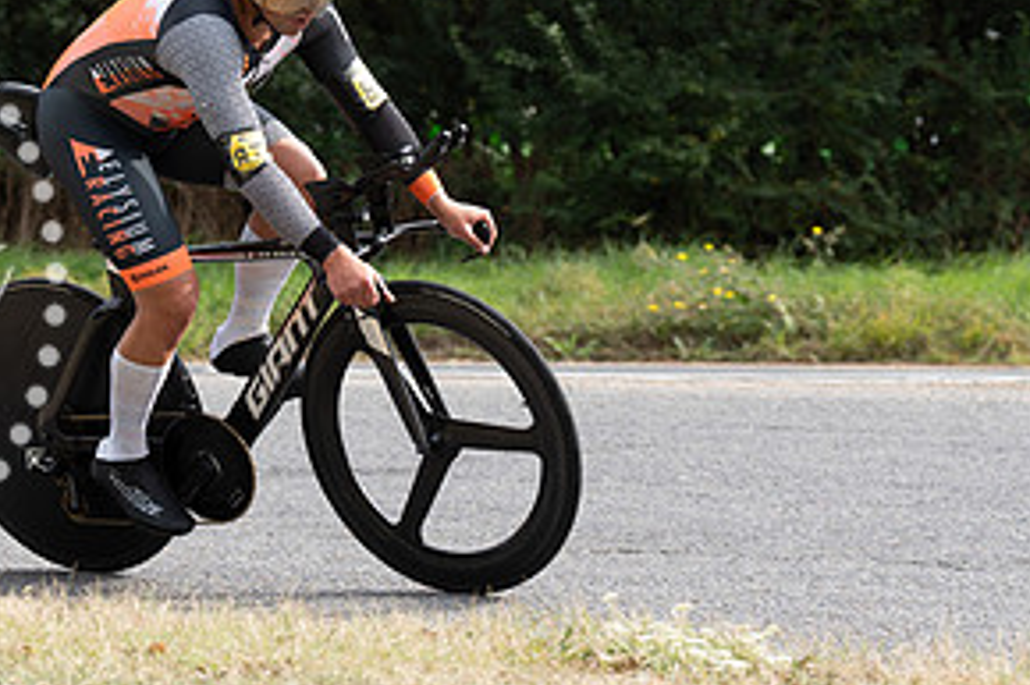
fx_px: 4003
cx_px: 284
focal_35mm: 140
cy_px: 98
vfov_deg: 9.8
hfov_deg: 14.6
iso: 250
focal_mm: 70
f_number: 4
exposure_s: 1/1000
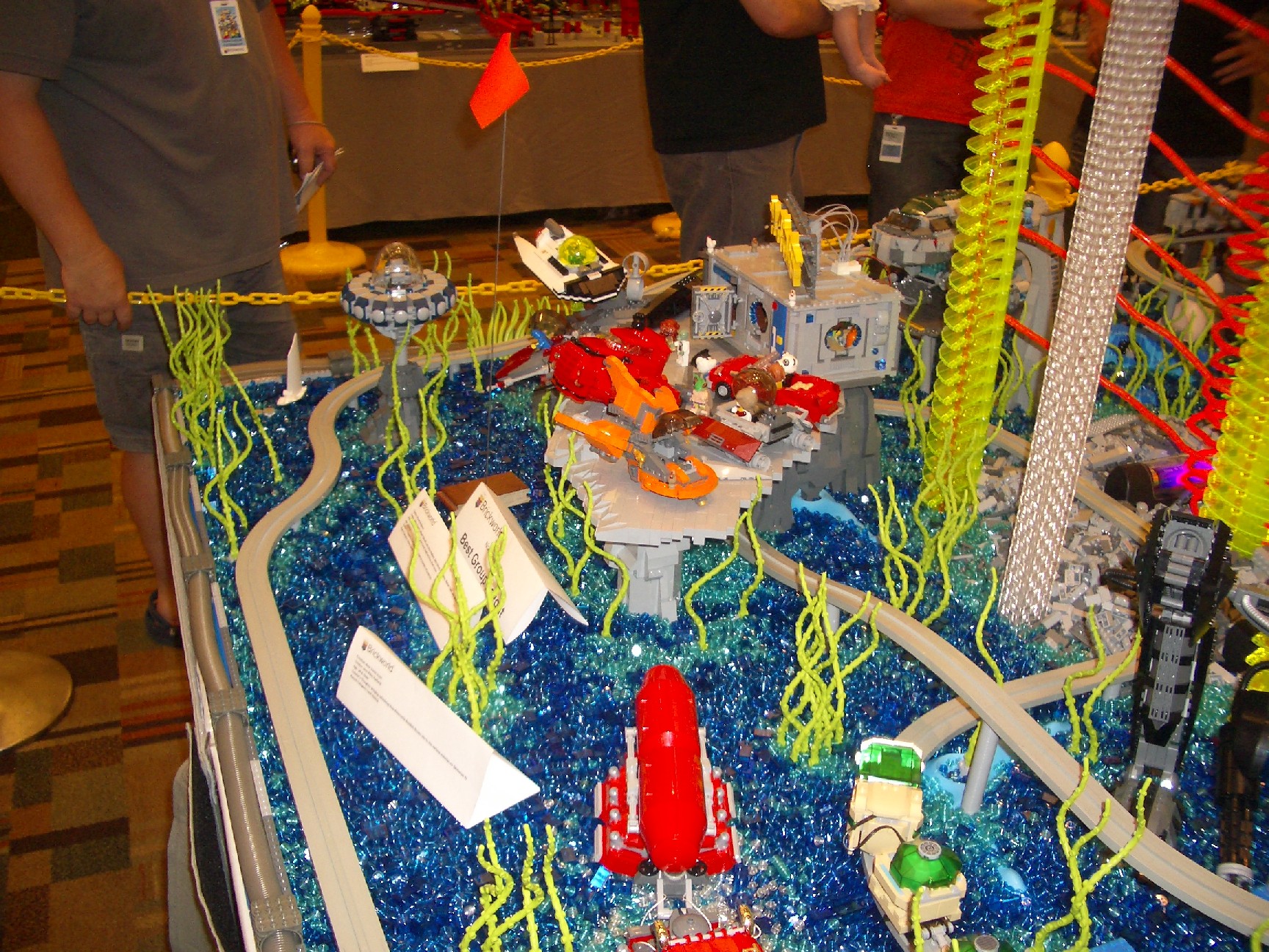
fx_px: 1283
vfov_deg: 40.7
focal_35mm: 35
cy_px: 476
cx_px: 634
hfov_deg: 52.6
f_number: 2.6
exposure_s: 1/60
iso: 100
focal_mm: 5.8
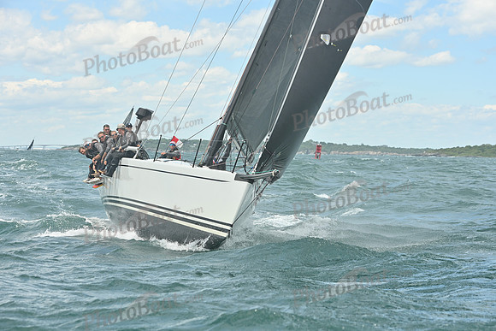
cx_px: 248
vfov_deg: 15.2
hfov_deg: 22.6
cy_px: 166
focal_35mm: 90
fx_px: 1240
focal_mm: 90
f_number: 8
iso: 250
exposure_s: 1/1250
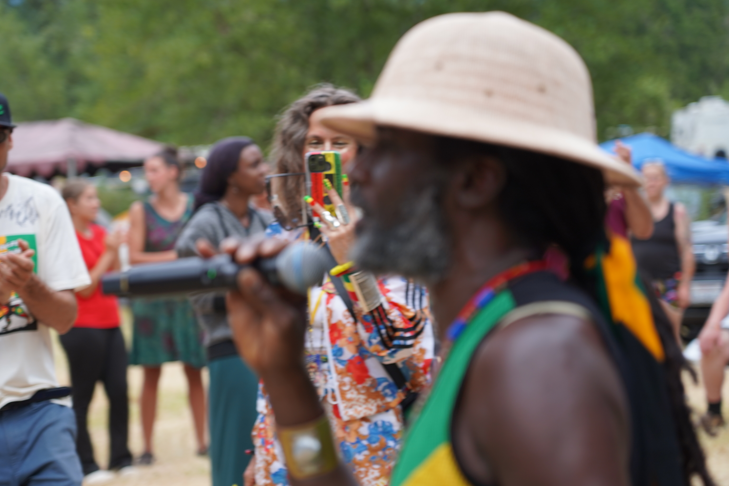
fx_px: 2308
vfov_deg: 12.0
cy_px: 258
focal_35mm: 114
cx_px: 336
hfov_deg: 17.9
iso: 200
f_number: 4
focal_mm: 105
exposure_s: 1/160
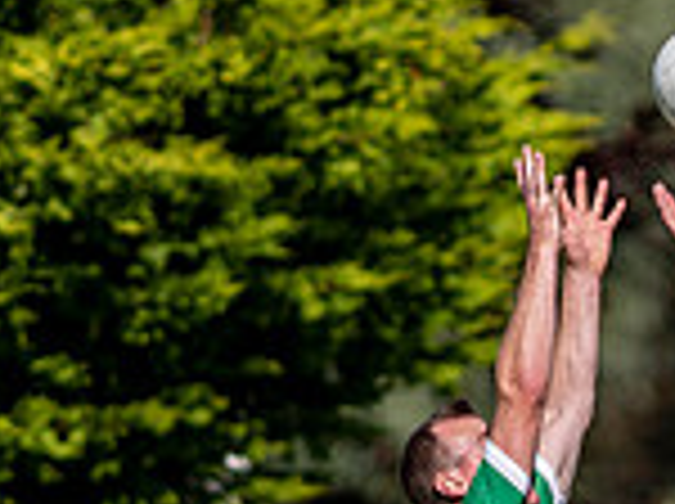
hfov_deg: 1.1
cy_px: 685
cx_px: 804
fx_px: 34946
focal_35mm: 1795
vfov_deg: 0.8
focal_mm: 300
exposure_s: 1/2500
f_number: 2.8
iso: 100
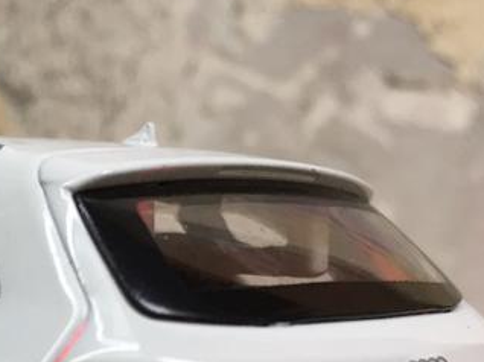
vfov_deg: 19.2
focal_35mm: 73
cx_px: -20
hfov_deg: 25.2
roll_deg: -2.2
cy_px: 408
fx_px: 1020
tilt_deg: -8.7
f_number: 2.2
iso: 50
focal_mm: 4.15
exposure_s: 1/33
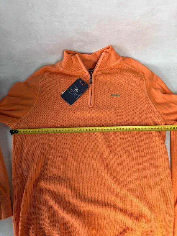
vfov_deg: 71.6
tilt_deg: -70.9
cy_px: 118
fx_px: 164
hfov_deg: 56.8
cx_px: 88
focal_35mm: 24
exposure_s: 1/100
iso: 125
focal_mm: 6.76
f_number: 1.78
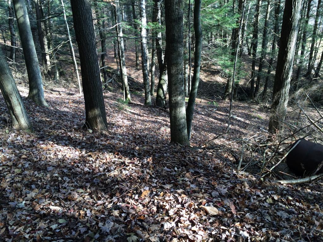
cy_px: 121
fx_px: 271
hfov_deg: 61.7
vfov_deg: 48.2
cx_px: 162
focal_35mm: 29
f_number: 2.2
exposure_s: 1/120
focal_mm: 4.15
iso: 40
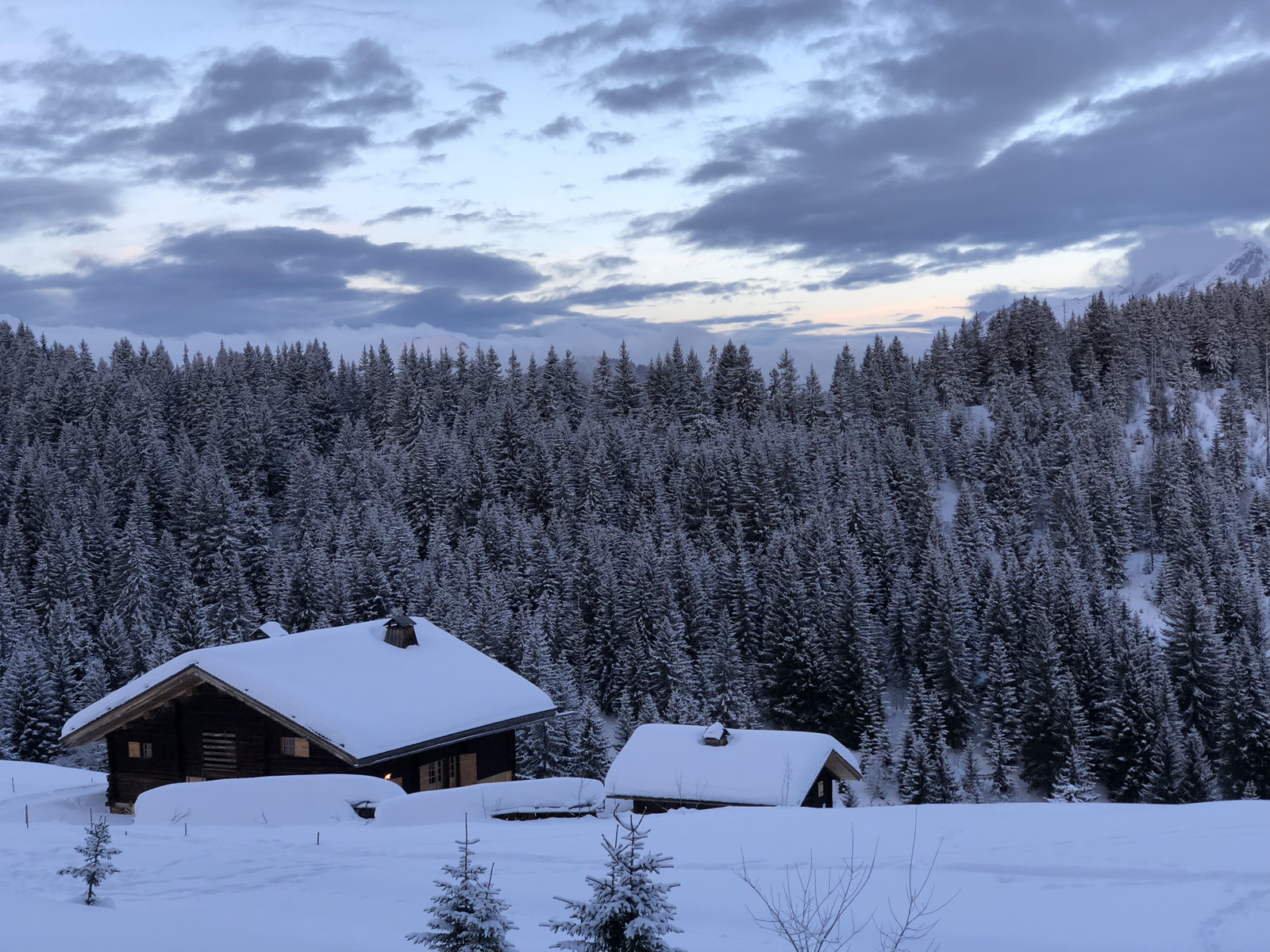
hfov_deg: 36.8
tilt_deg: -0.7
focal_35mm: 52
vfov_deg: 28.0
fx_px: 1908
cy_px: 476
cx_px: 635
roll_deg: +2.2
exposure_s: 1/50
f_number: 2.4
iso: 16
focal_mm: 6
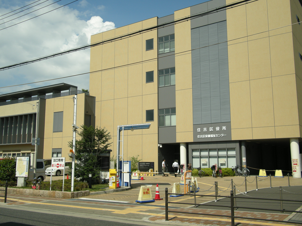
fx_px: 323
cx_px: 151
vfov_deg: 38.7
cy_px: 113
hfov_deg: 50.1
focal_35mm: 37
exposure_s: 1/317
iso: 88
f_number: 8
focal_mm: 7.9
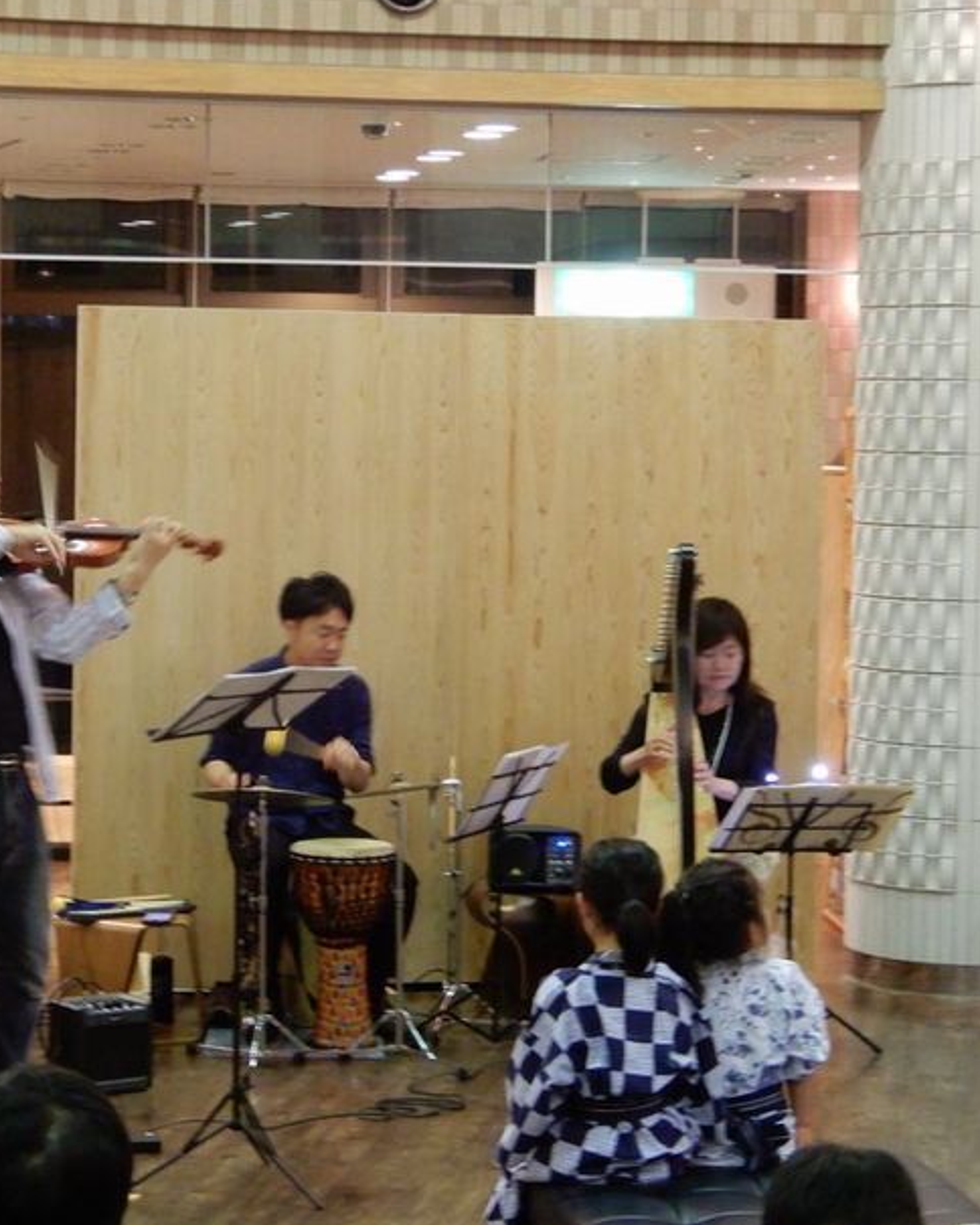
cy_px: 610
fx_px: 3335
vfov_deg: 20.8
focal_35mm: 92
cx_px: 293
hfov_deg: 16.7
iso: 800
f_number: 4.5
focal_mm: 12.5
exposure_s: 1/8
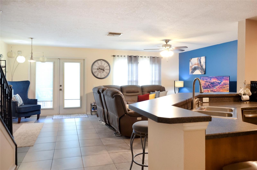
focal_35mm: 27
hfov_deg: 67.5
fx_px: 192
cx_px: 128
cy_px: 85
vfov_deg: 47.7
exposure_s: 1/30
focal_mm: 18
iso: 1000
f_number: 3.5
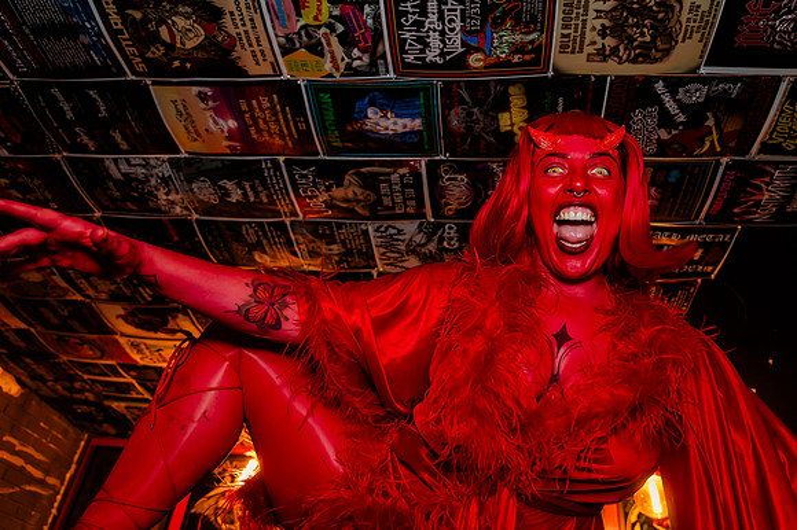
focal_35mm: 28
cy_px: 252
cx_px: 444
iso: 4000
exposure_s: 1/100
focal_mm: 24
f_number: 4
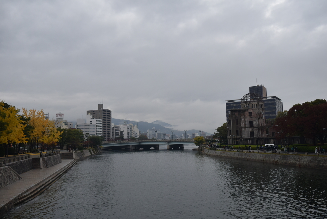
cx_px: 164
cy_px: 110
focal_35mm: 34
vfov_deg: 38.4
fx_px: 314
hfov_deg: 55.1
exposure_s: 1/200
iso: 100
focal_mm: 23
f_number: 5.6
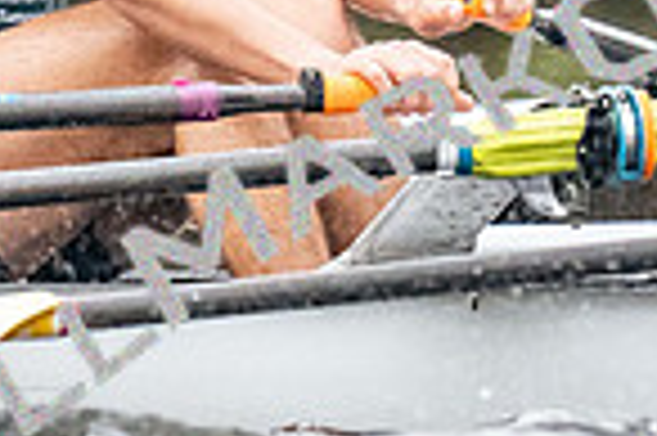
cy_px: -139
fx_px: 65188
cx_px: 747
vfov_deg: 0.4
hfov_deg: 0.6
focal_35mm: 3576
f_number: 4
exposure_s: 1/2500
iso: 5600
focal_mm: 600
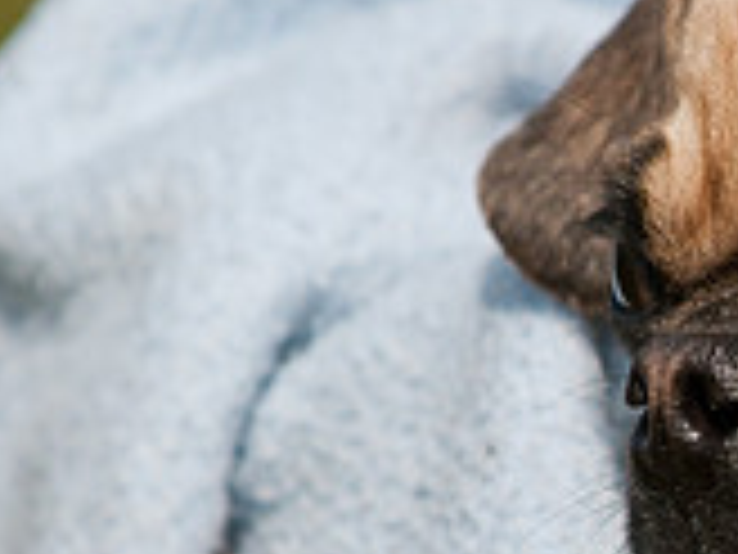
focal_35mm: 1020
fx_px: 21746
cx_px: 1143
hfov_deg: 1.9
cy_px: 412
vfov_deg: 1.5
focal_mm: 200
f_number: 5
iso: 200
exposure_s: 1/1600
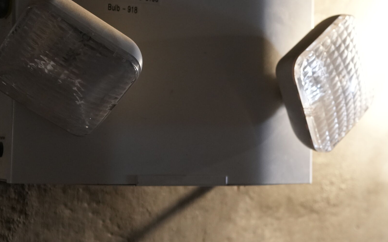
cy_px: 89
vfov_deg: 13.6
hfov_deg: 21.6
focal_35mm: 96
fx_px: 1015
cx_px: 188
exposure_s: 1/40
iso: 1600
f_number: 2.8
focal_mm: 35
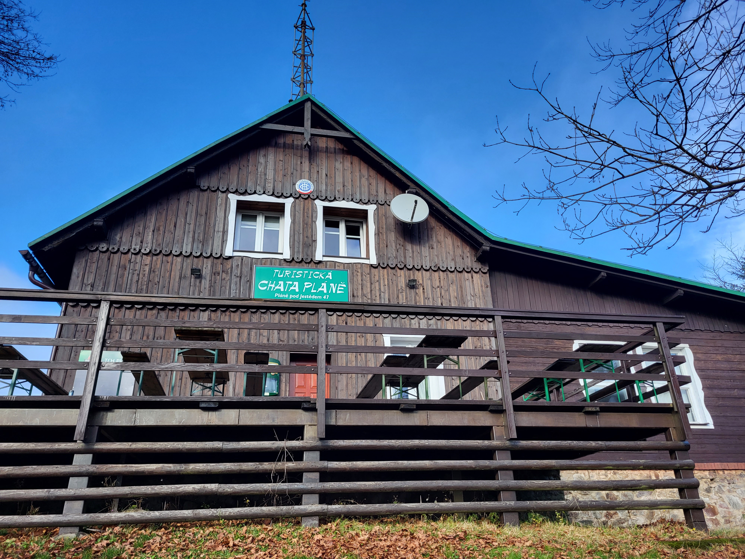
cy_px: 280
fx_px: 560
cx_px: 372
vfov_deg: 53.1
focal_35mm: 26
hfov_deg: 67.3
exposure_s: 1/622
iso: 40
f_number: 1.8
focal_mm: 5.4
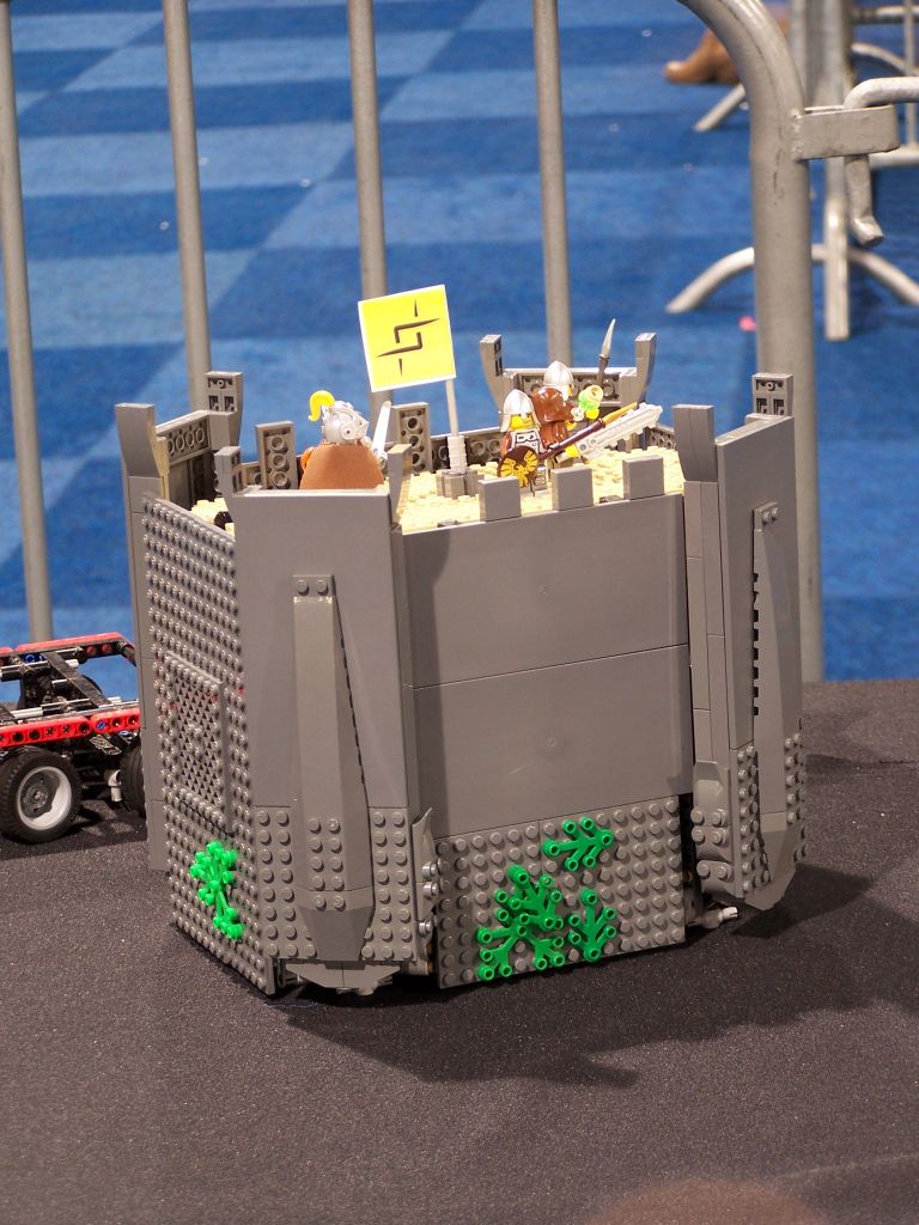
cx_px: 460
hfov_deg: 12.7
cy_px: 612
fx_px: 4142
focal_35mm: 117
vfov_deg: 16.8
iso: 80
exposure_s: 1/2
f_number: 3.2
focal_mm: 19.4
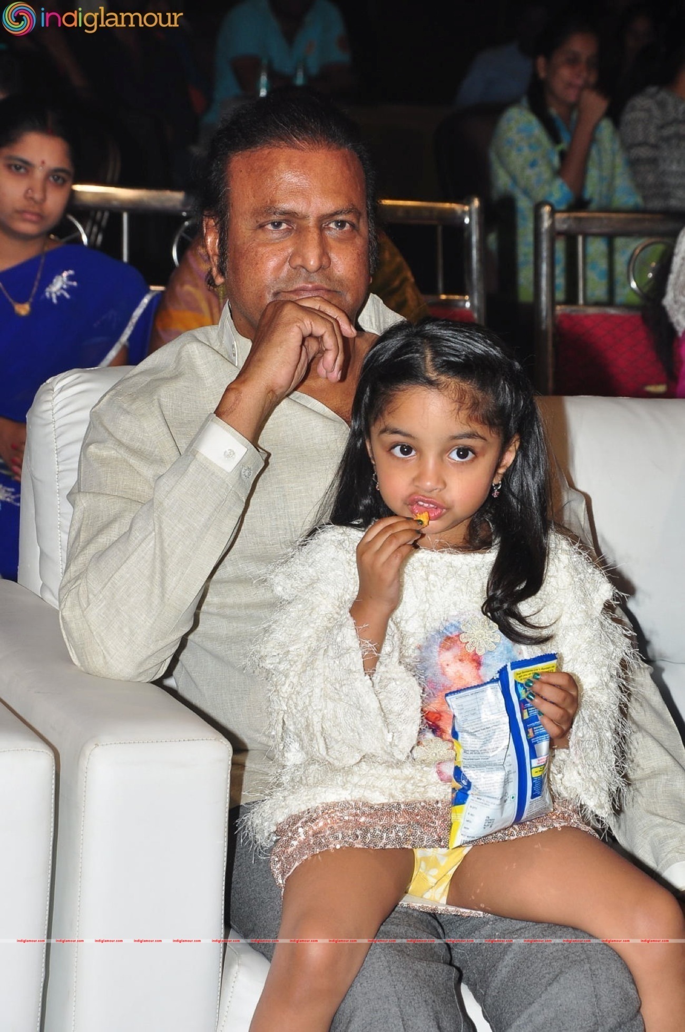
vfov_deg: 14.9
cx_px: 342
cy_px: 516
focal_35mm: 138
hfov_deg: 9.9
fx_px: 3951
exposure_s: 1/125
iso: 400
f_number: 10
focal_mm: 92
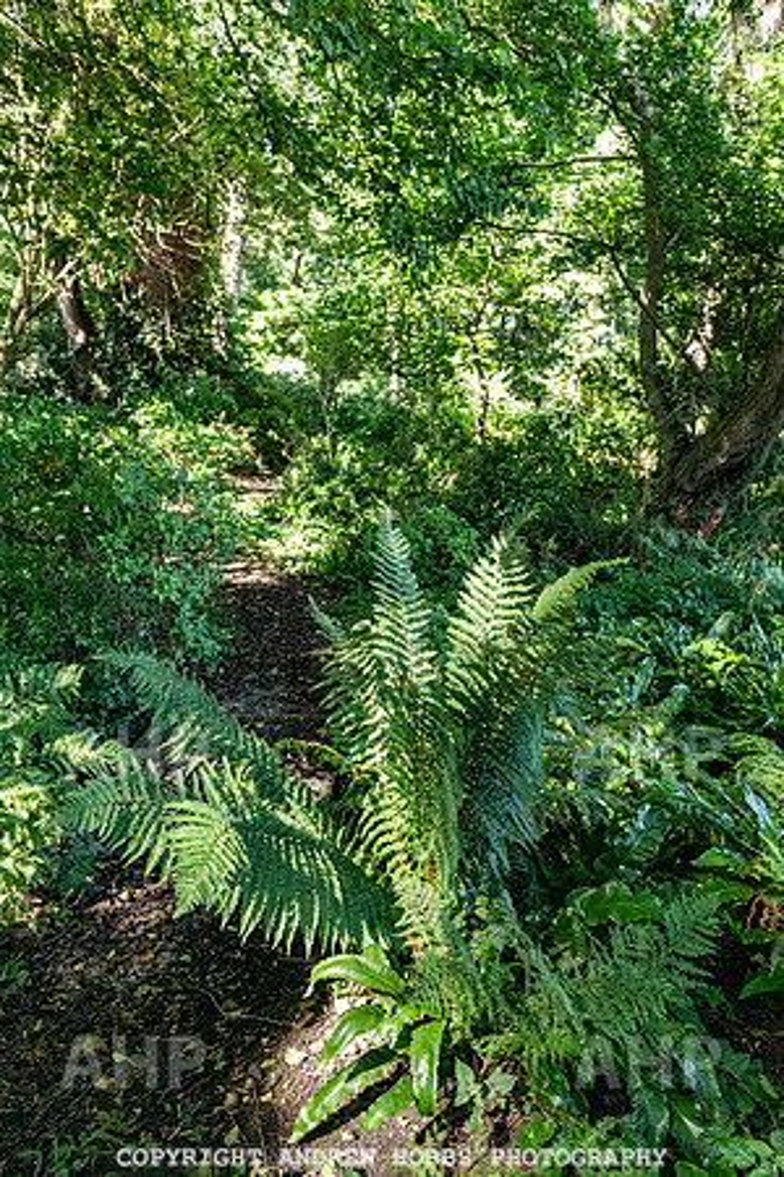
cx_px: 392
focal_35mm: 24
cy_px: 588
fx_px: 784
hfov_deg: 53.1
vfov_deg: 73.7
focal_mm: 24
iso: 1600
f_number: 5.6
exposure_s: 1/250
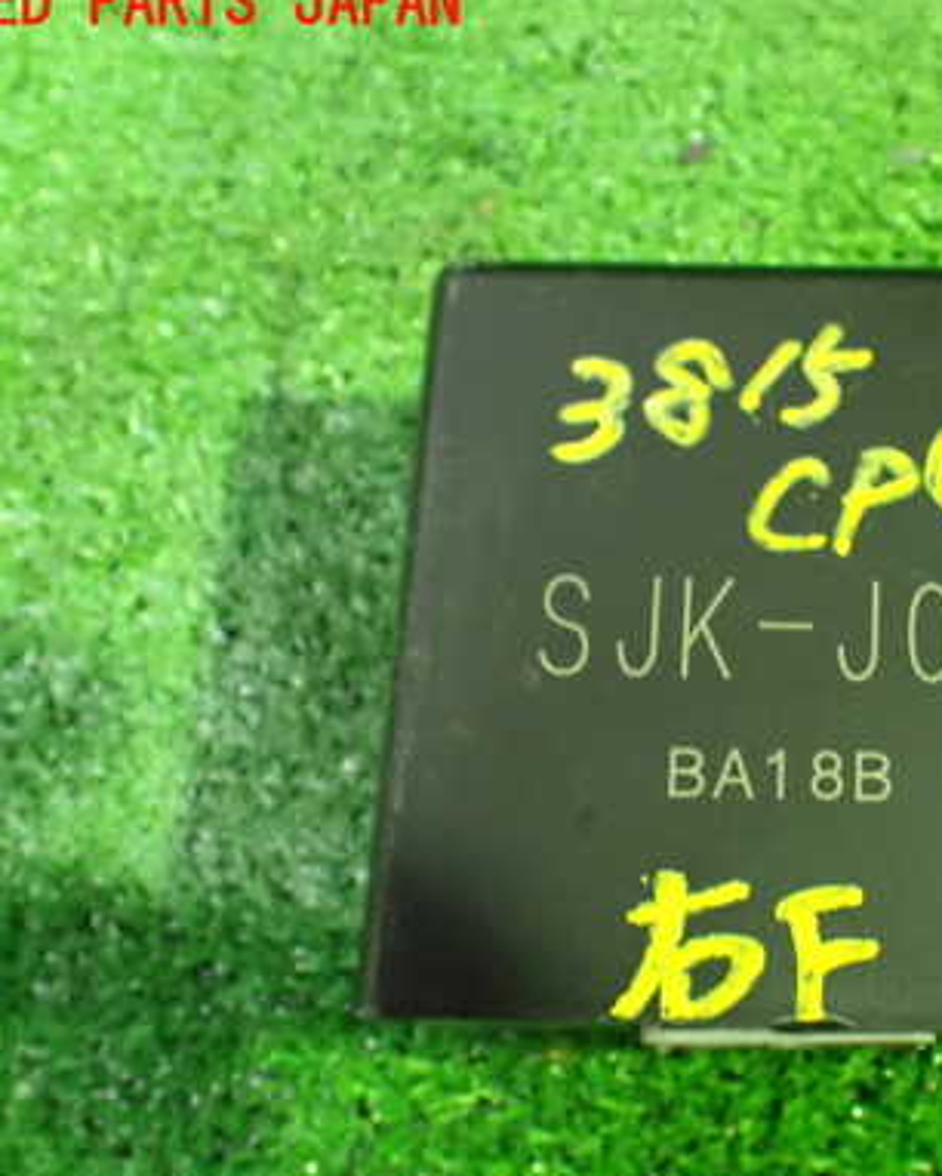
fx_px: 1602
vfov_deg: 40.3
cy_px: 659
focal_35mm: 46
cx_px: 825
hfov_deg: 31.4
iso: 1250
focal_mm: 5.4
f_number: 2.3
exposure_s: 1/30
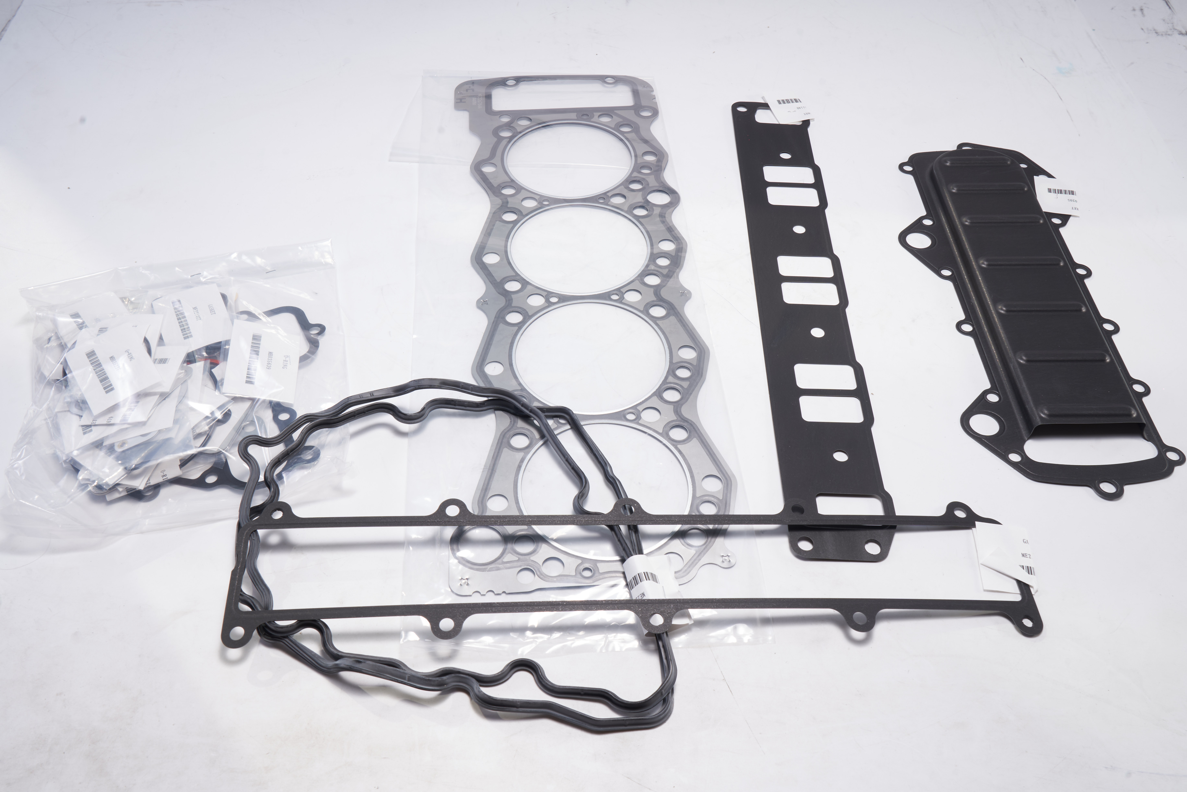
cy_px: 396
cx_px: 594
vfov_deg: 42.3
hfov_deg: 60.3
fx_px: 1022
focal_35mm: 31
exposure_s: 1/125
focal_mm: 31
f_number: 14
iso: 160
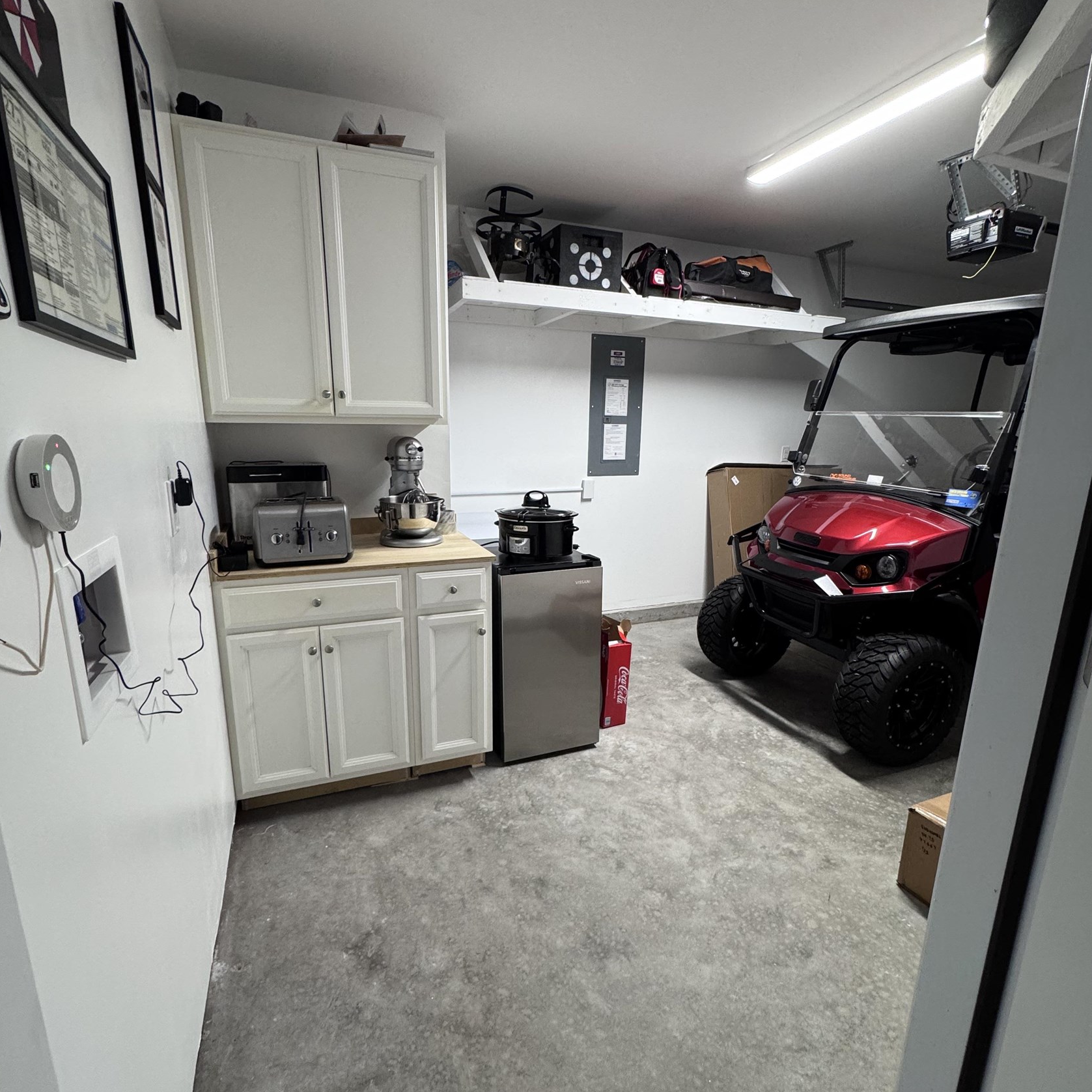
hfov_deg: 84.0
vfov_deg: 83.9
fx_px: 607
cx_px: 539
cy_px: 565
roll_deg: +0.1
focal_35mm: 17
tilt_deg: -12.8
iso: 200
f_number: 2.2
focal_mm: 2.22
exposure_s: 1/60
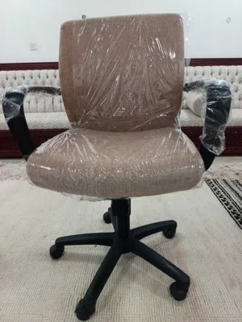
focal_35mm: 24
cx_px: 121
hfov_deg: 56.8
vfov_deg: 71.6
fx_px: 224
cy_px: 161
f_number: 1.75
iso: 996
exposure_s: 1/25
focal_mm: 5.25
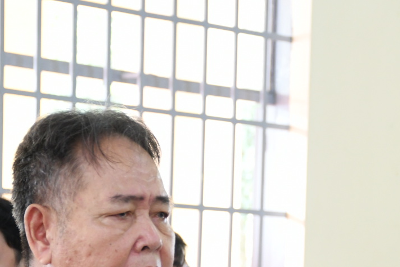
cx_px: 284
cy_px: 295
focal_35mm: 205
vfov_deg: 6.7
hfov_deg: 10.0
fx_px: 2278
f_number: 5
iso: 1250
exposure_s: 1/40
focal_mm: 60
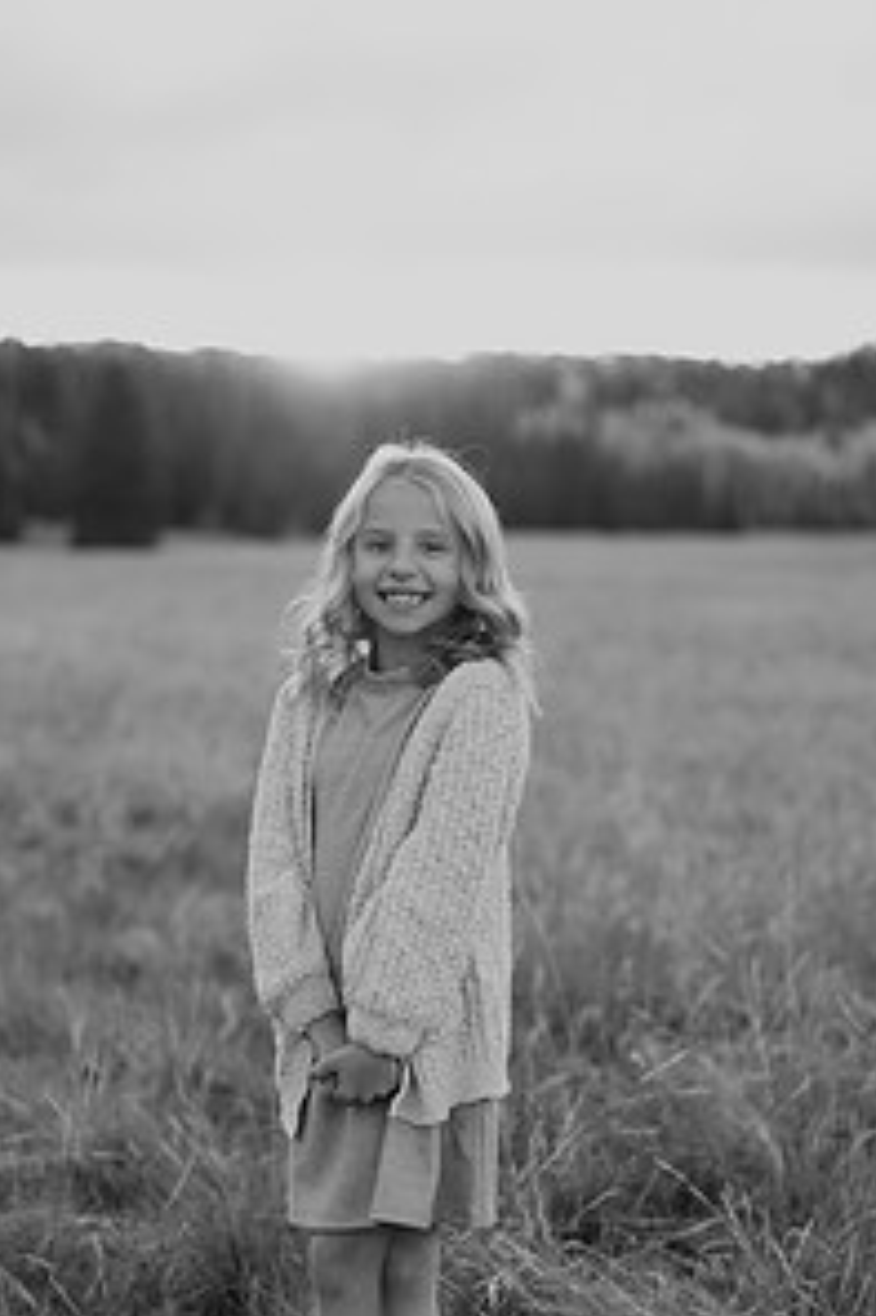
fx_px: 2777
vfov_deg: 26.5
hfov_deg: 17.9
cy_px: 849
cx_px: 374
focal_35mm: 76
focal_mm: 50
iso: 160
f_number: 2
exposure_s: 1/500
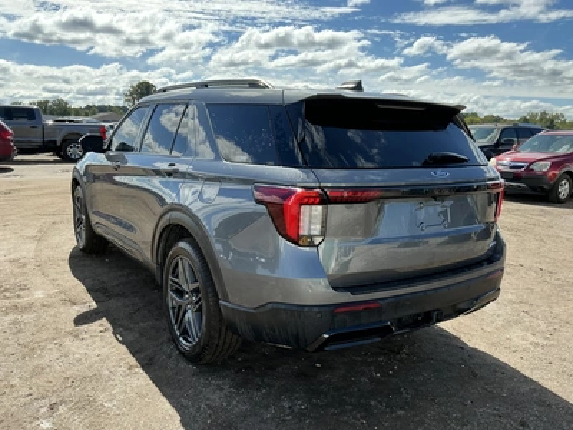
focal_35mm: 28
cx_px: 286
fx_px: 463
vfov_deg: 49.7
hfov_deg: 63.4
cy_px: 215
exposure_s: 1/1015
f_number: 1.8
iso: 25
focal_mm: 3
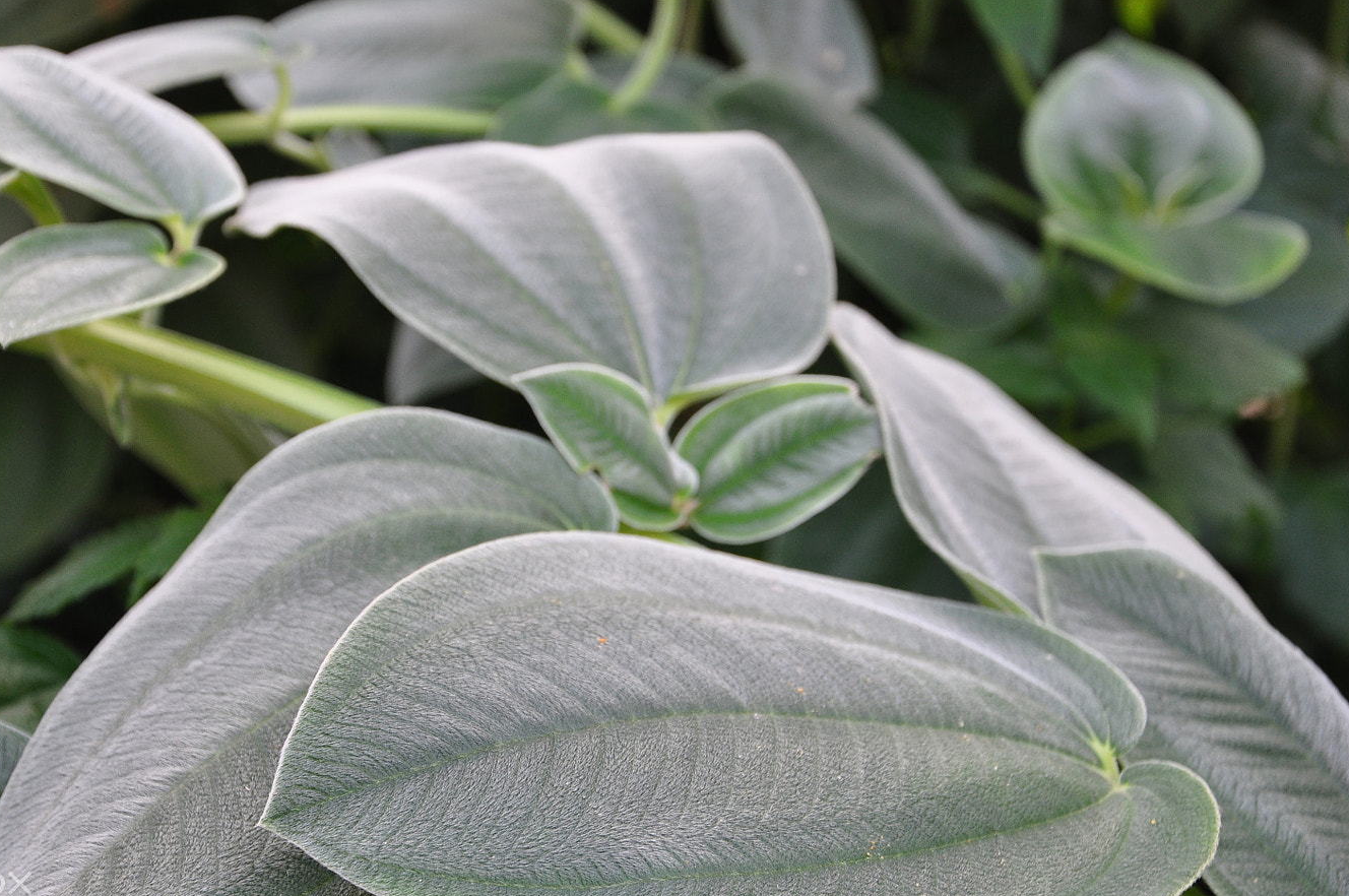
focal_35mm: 94
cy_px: 488
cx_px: 592
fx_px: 3518
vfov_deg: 14.5
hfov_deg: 21.7
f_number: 7.1
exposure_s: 1/40
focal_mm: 52
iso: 400
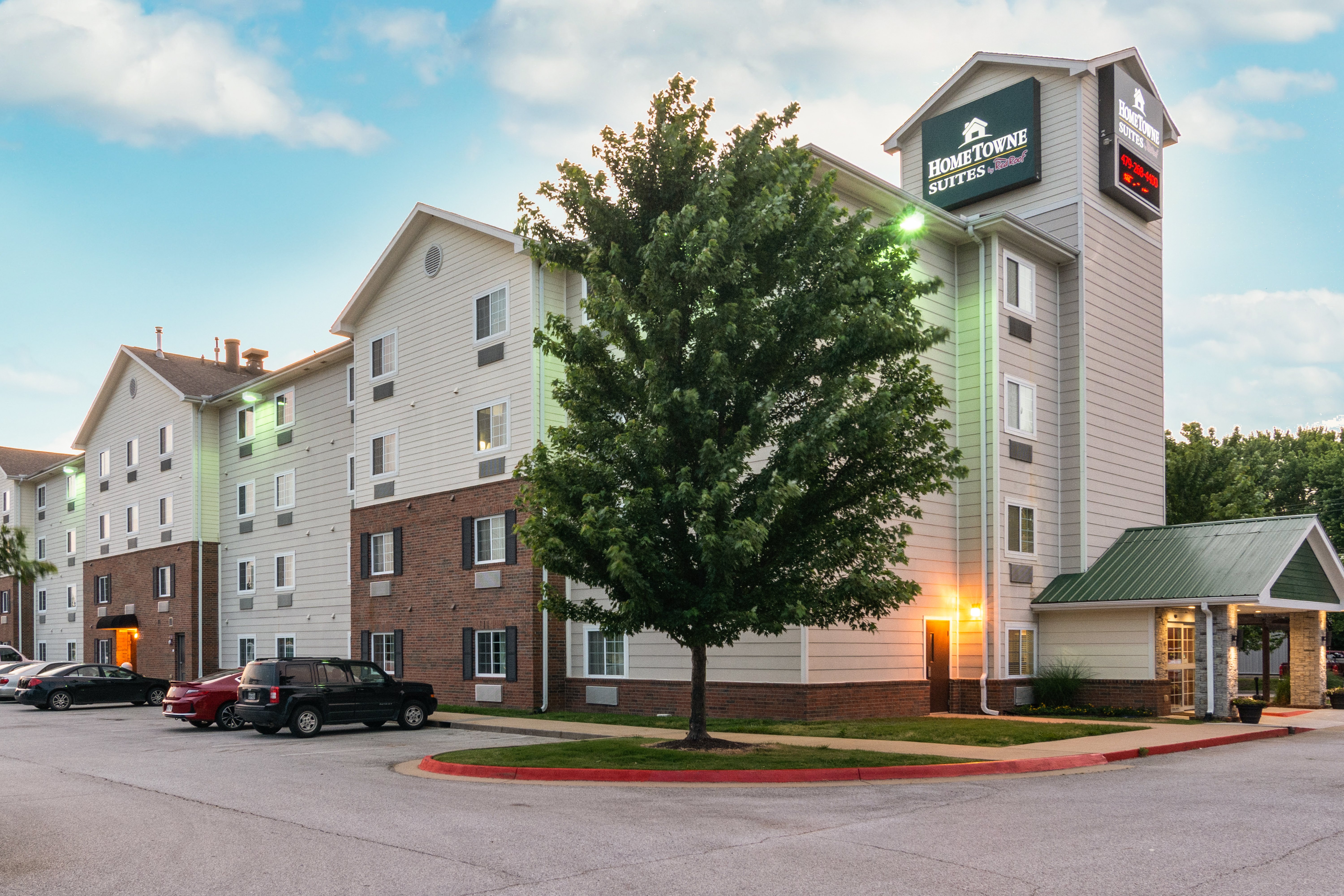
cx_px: 672
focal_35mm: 16
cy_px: 448
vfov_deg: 72.1
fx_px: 616
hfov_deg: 95.0
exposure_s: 1/5
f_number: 9
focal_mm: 11
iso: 320
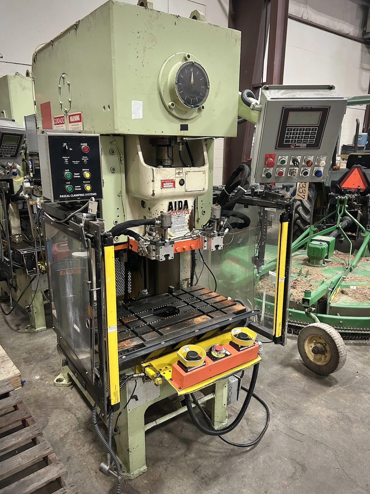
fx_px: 371
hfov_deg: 53.1
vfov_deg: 67.3
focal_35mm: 26
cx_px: 185
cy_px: 247
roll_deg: -0.1
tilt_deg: -14.9
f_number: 1.5
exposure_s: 1/40
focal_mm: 5.7
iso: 400
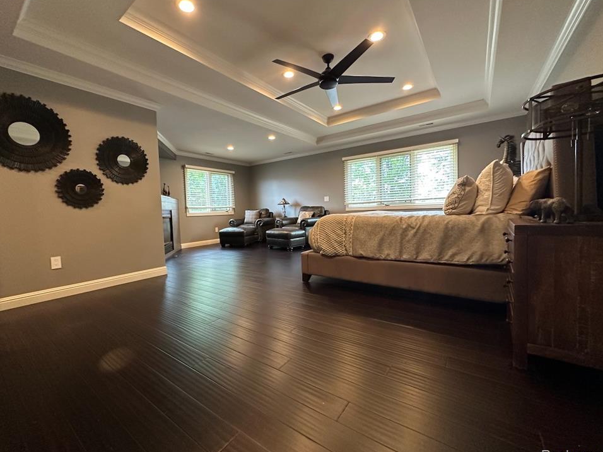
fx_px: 261
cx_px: 283
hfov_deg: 98.0
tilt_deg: -3.2
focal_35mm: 15
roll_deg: +2.8
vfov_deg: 81.7
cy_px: 223
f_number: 2.2
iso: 400
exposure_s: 1/60
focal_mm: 2.22
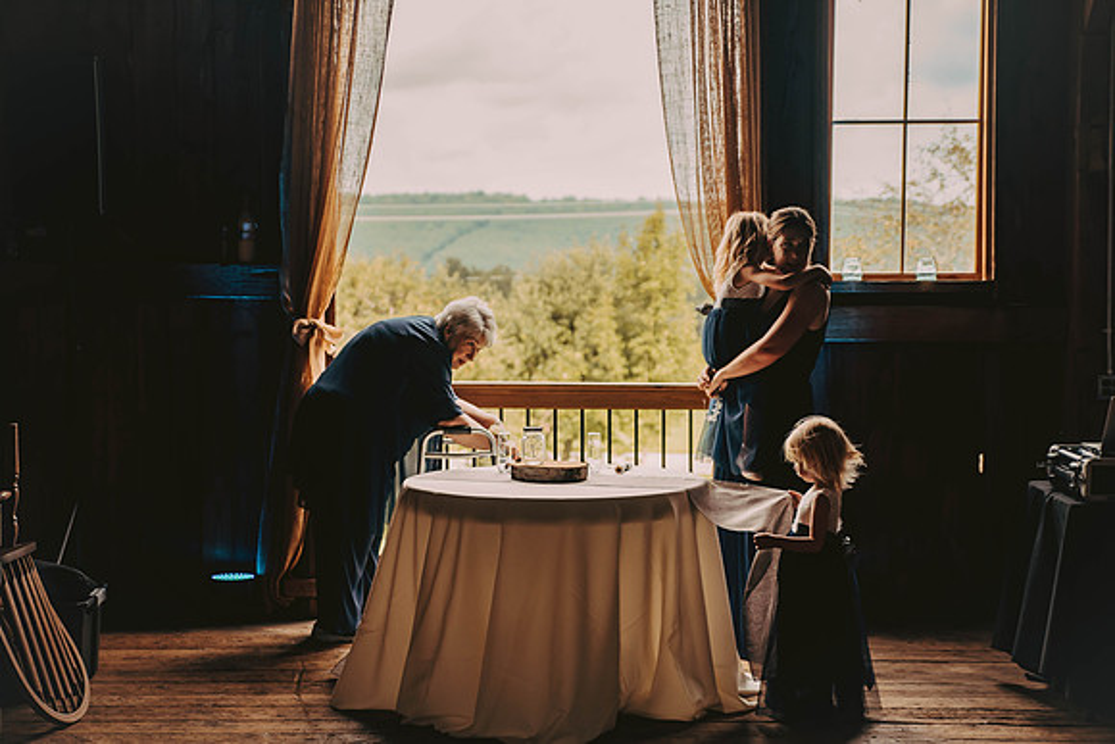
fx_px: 1888
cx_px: 558
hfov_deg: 32.9
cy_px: 372
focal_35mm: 61
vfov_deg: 22.3
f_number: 2.8
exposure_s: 1/640
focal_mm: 60
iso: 250
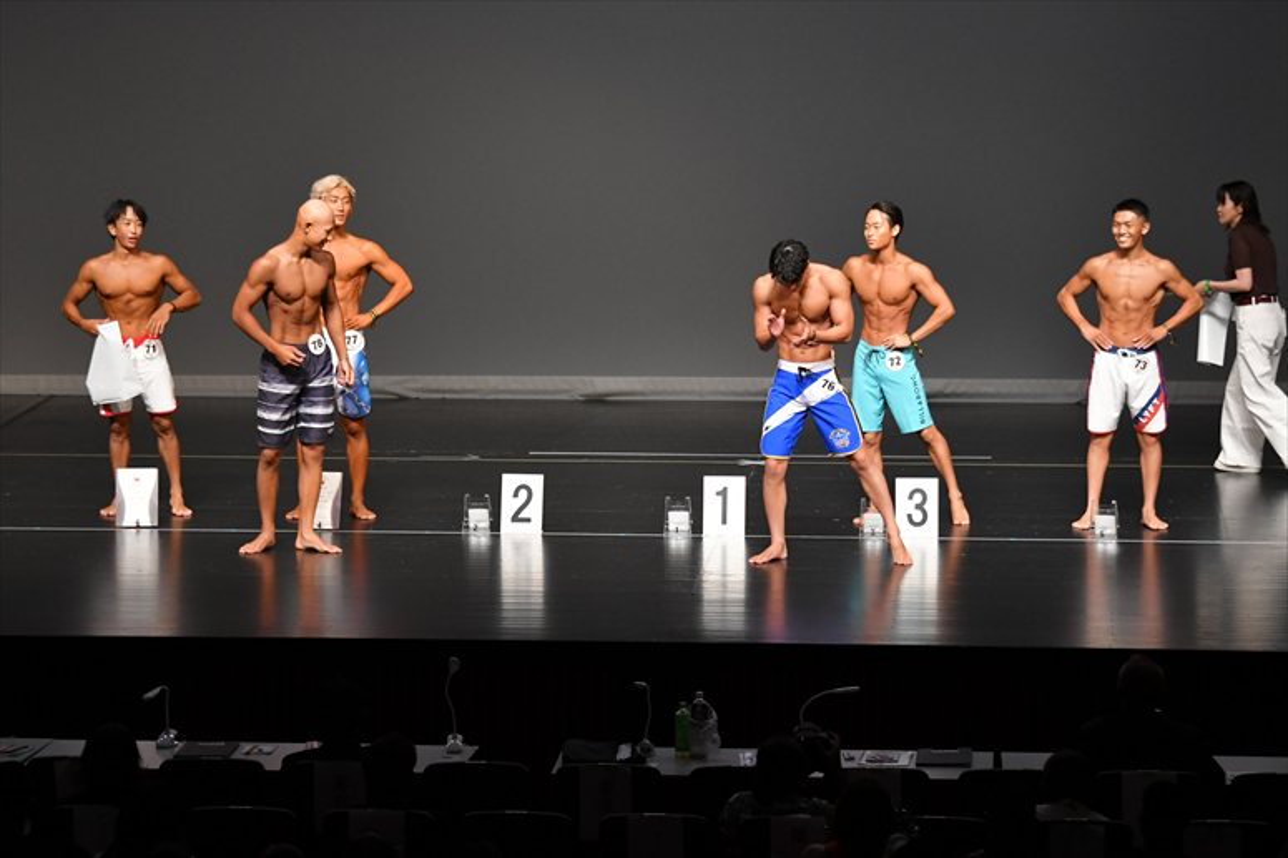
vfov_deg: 9.1
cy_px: 429
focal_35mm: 150
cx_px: 644
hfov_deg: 13.7
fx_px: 5364
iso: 2500
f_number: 5.6
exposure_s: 1/400
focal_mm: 100
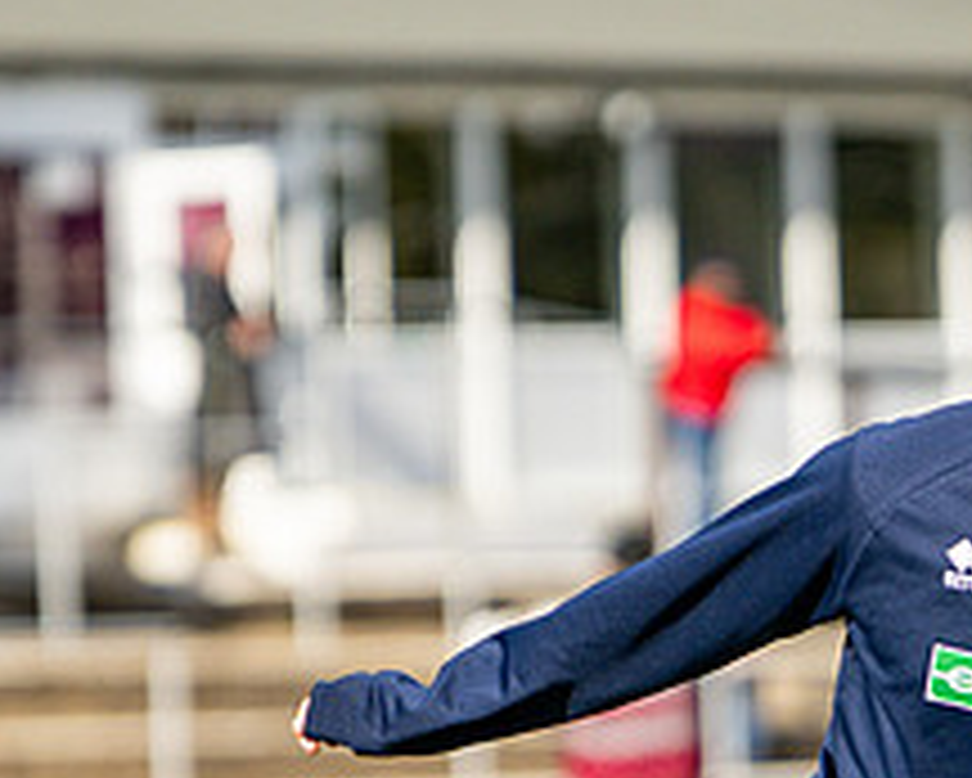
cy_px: 619
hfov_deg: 4.1
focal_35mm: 477
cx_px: 620
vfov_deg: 3.2
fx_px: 13728
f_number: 1.4
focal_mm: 85
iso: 100
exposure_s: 1/8000
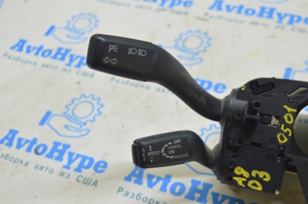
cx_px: 154
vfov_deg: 25.7
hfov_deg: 37.9
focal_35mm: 52
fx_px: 449
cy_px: 102
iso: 400
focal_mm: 35
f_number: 5.6
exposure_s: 1/20
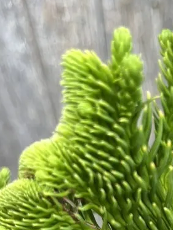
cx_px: 160
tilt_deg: -43.8
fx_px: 499
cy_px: 261
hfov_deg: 19.3
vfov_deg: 24.1
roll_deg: +6.8
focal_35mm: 75
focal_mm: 5.1
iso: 40
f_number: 1.6
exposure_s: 1/121
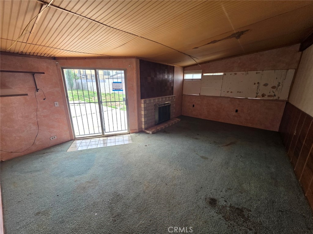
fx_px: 118
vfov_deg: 89.9
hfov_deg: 106.2
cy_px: 117
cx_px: 156
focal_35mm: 13
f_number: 1.9
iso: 64
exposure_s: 1/120
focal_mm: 2.2
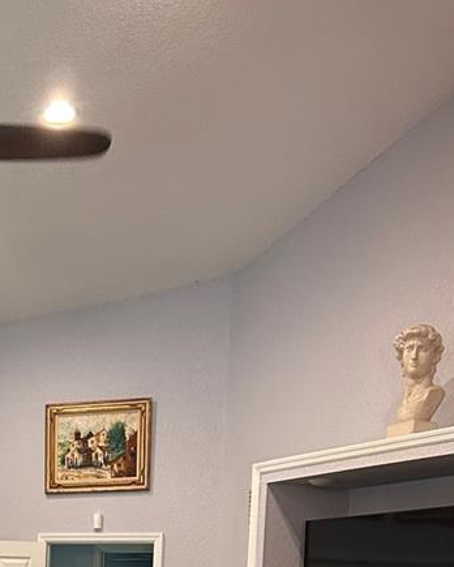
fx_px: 1176
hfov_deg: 21.2
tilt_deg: -4.7
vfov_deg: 24.1
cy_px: 716
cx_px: 14
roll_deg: -1.1
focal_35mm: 70
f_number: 1.5
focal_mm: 5.7
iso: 250
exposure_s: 1/60
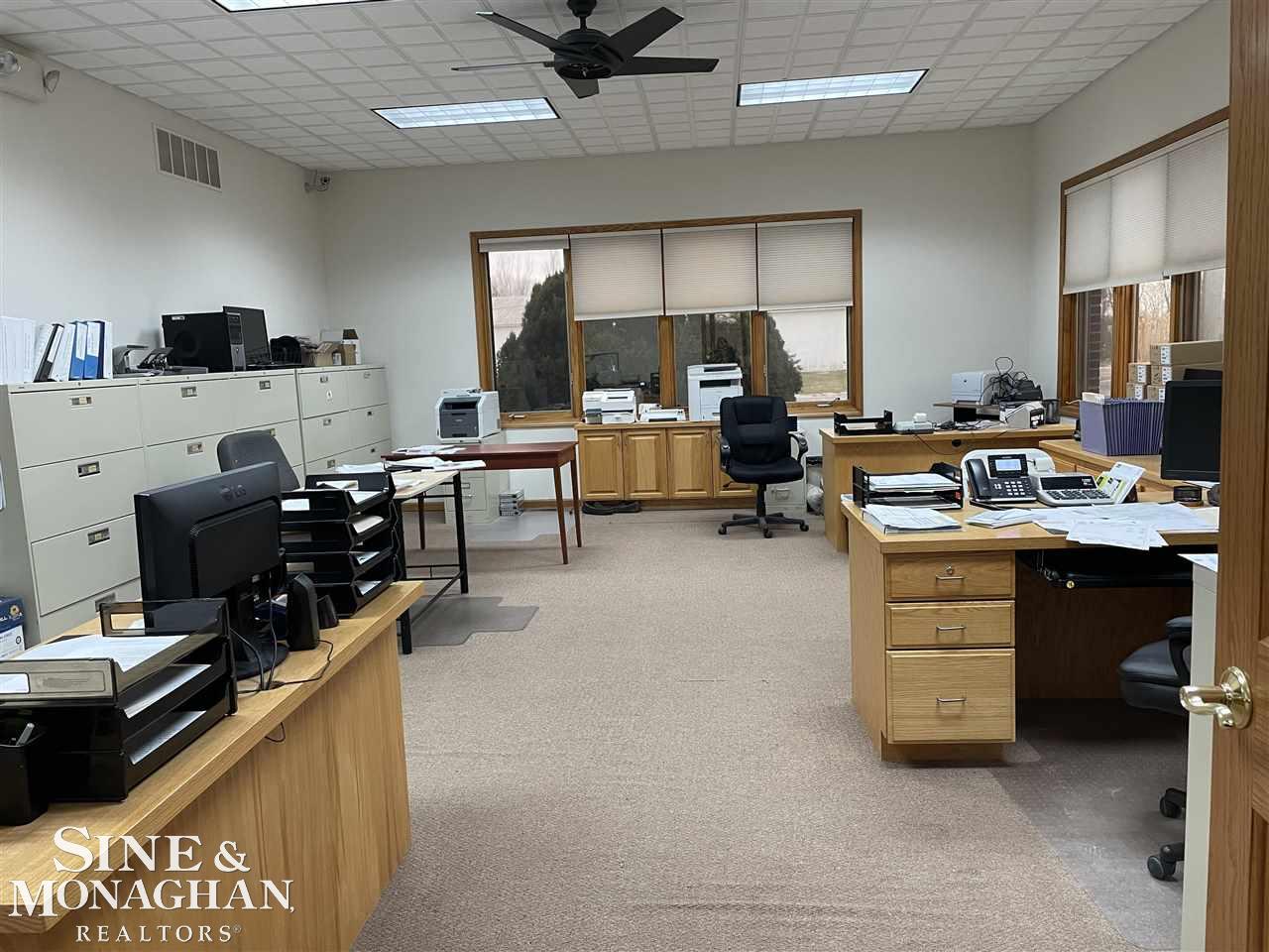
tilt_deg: -7.3
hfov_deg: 67.3
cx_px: 634
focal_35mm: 26
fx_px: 953
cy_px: 476
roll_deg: +3.2
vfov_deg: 53.1
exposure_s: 1/60
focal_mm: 4.2
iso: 100
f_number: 1.6
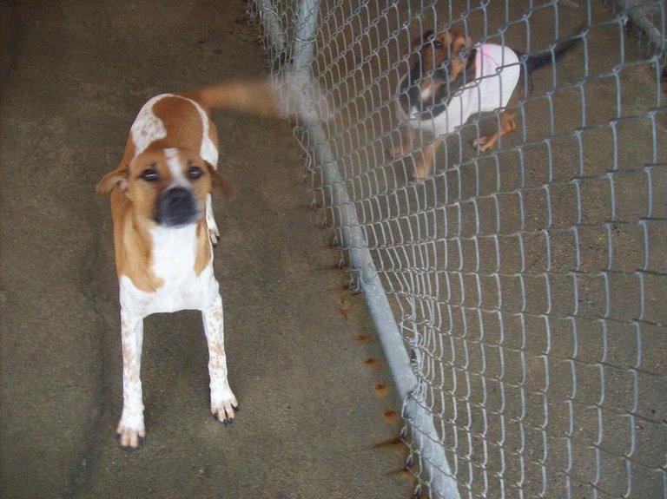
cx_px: 334
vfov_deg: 39.6
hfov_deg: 51.4
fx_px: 693
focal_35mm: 36
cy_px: 250
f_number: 2.7
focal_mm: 6
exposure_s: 1/64
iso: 200
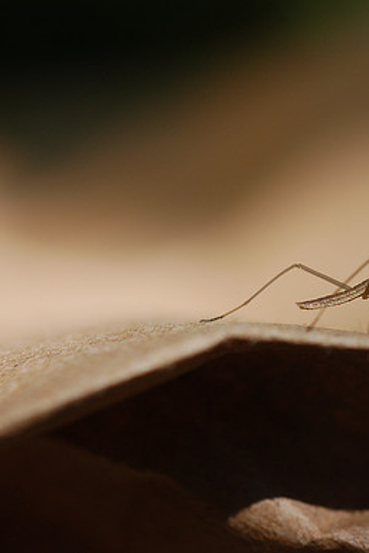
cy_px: 276
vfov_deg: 15.1
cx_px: 391
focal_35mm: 136
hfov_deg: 10.0
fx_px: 2091
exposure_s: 1/500
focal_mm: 60
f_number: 8
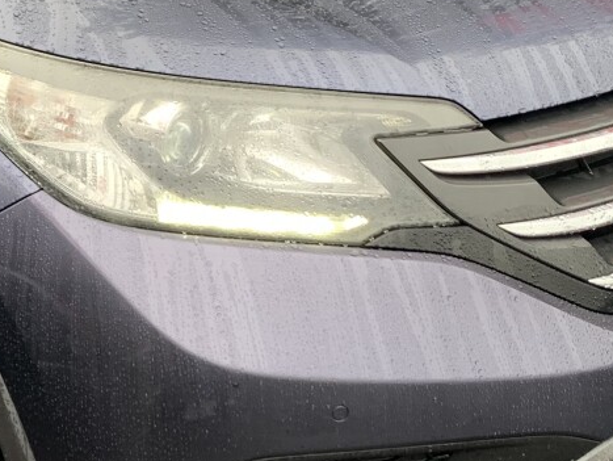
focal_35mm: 89
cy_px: 164
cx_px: 64
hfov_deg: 21.5
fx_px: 1577
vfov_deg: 16.6
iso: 100
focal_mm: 4.25
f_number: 1.8
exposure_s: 1/75
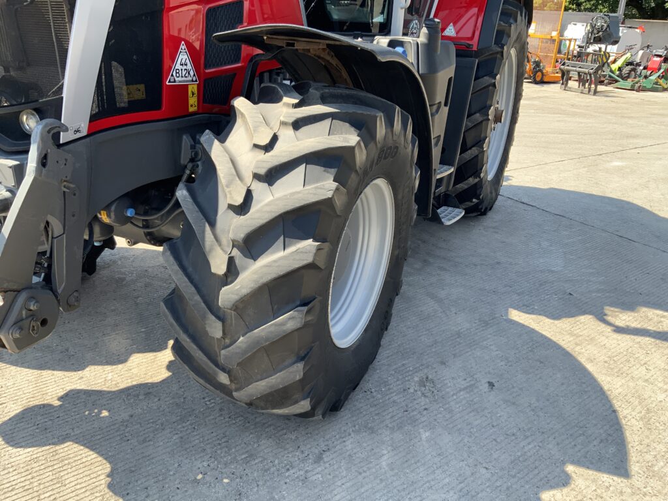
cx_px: 334
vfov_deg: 48.2
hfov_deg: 61.7
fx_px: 560
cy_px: 250
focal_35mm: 29
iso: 16
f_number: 1.8
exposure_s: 1/320
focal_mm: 3
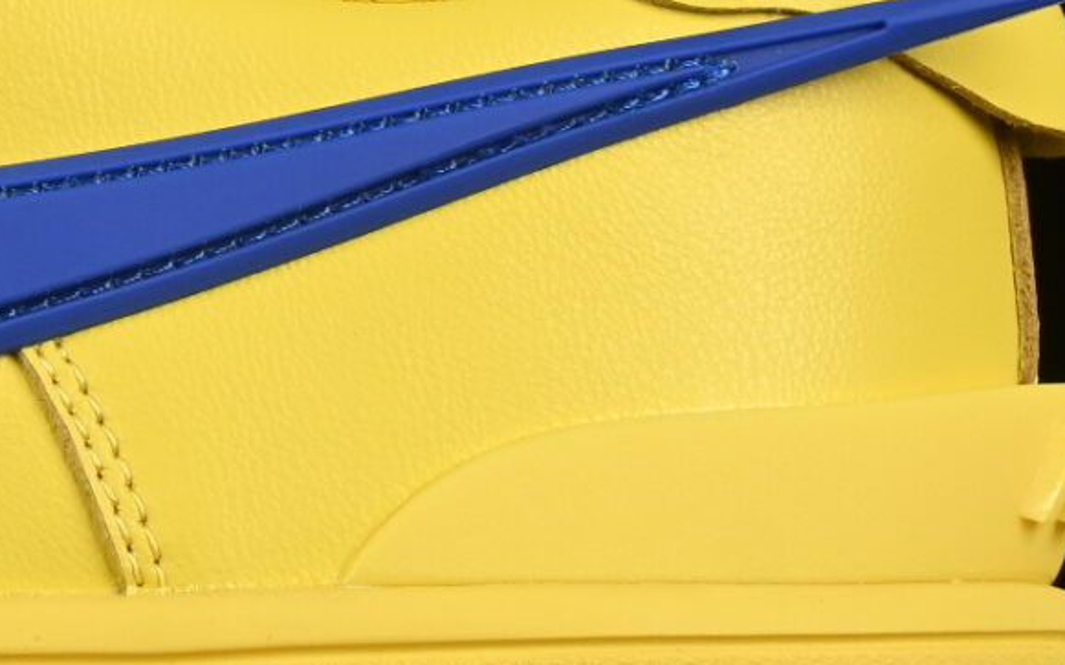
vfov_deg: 3.9
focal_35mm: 337
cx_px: -599
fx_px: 9780
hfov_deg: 6.2
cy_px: 96
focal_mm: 50
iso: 160
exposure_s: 1/80
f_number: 8
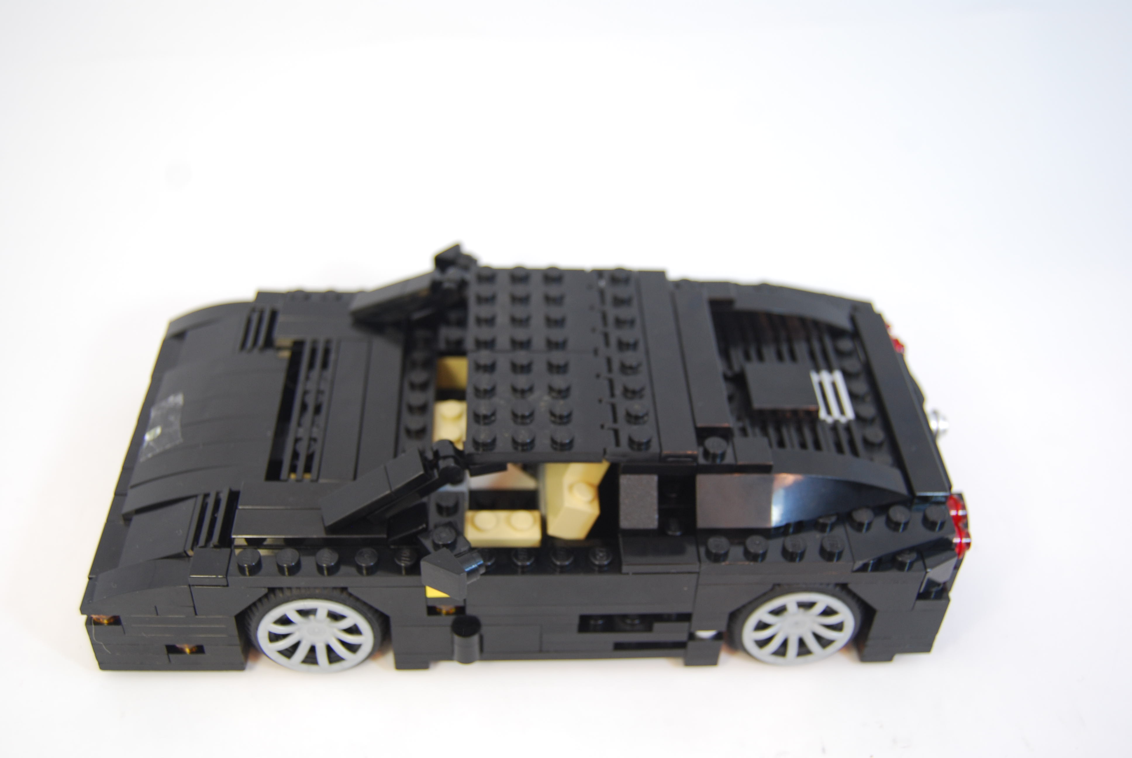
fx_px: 1228
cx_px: 566
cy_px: 379
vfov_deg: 34.3
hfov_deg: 49.5
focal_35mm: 39
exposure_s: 1/60
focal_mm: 26
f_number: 4.5
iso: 200
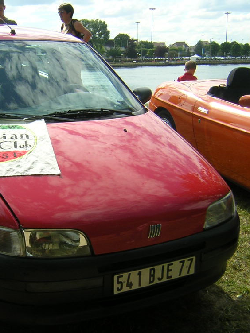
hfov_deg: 29.0
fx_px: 472
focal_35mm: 49
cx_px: 49
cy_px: 167
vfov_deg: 38.9
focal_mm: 4.7
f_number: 5.2
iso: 100
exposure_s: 1/257
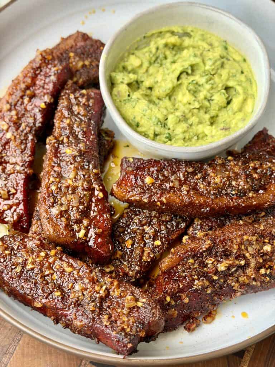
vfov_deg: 39.7
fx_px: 508
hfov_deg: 30.3
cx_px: 138
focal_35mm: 48
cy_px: 184
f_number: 1.78
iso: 50
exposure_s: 1/120
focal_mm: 6.76
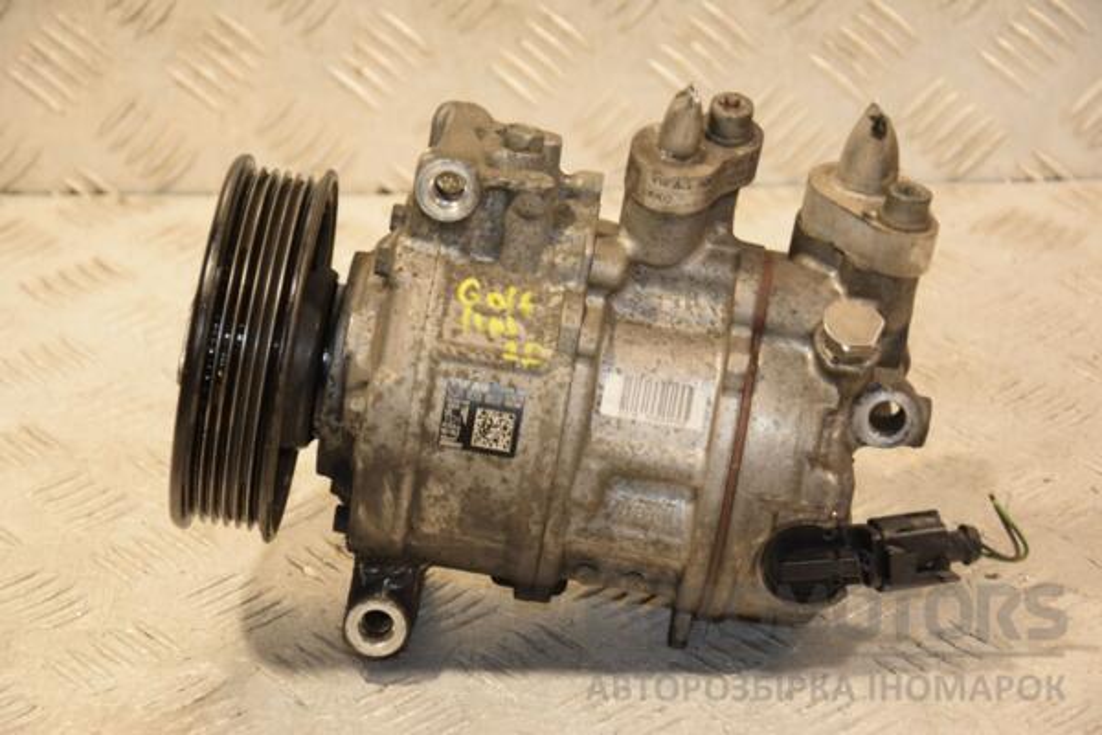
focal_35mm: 120
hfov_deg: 17.1
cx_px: 551
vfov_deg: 11.4
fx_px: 3673
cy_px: 368
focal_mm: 80
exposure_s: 1/100
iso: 800
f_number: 5.3
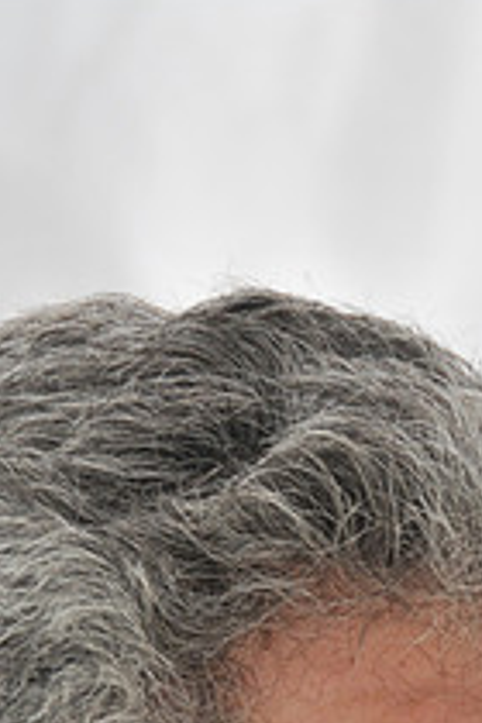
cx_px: 246
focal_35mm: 434
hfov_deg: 3.2
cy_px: 905
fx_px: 8723
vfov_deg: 4.7
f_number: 5.3
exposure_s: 1/125
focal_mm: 105
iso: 200
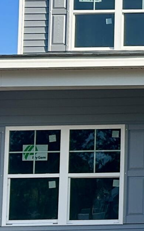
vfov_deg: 15.7
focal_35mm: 133
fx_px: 836
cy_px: 95
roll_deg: -0.5
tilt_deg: +7.8
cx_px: 360
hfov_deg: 8.8
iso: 50
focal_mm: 5.7
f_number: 1.5
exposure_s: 1/3831
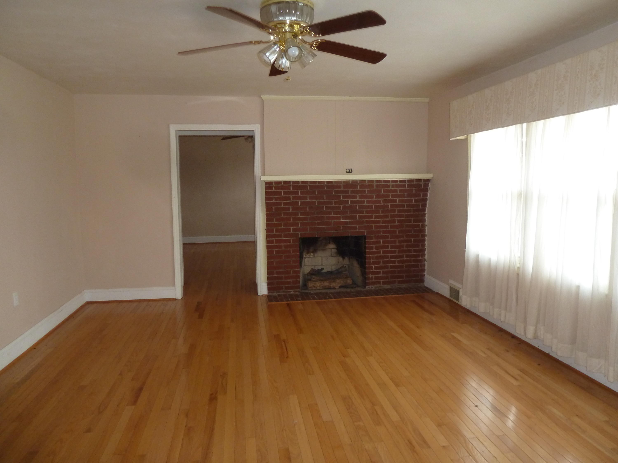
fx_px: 446
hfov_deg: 69.4
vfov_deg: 54.9
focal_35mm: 25
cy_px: 232
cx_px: 309
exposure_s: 1/30
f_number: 3.3
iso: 200
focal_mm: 4.1
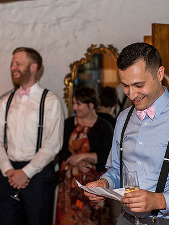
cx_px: 121
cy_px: 112
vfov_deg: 26.7
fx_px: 475
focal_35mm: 73
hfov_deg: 20.1
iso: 500
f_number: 3.2
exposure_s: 1/100
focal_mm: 50
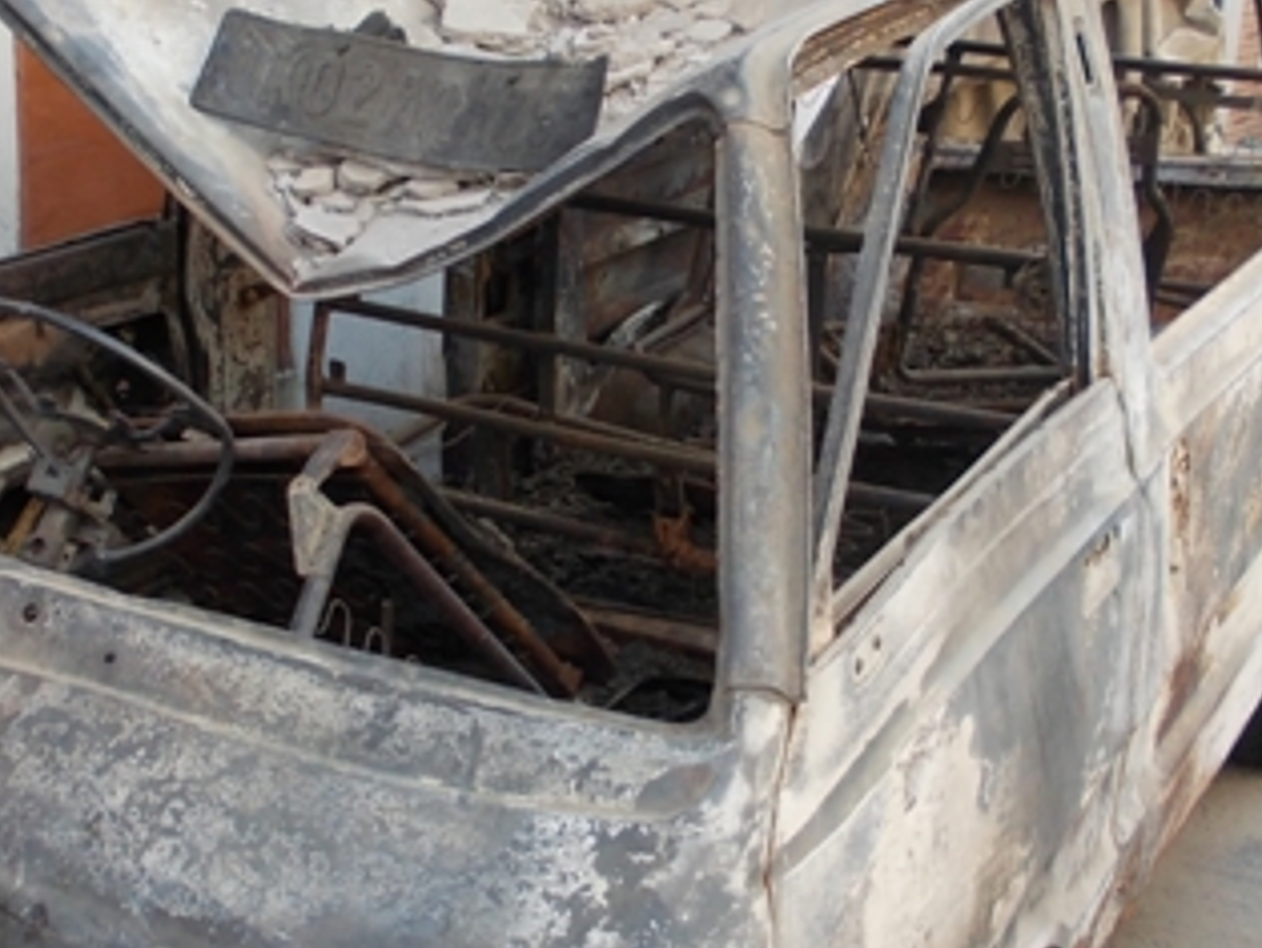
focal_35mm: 57
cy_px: 498
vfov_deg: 25.7
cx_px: 611
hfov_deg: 33.8
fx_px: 2080
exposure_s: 1/160
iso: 80
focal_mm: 4
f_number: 2.7
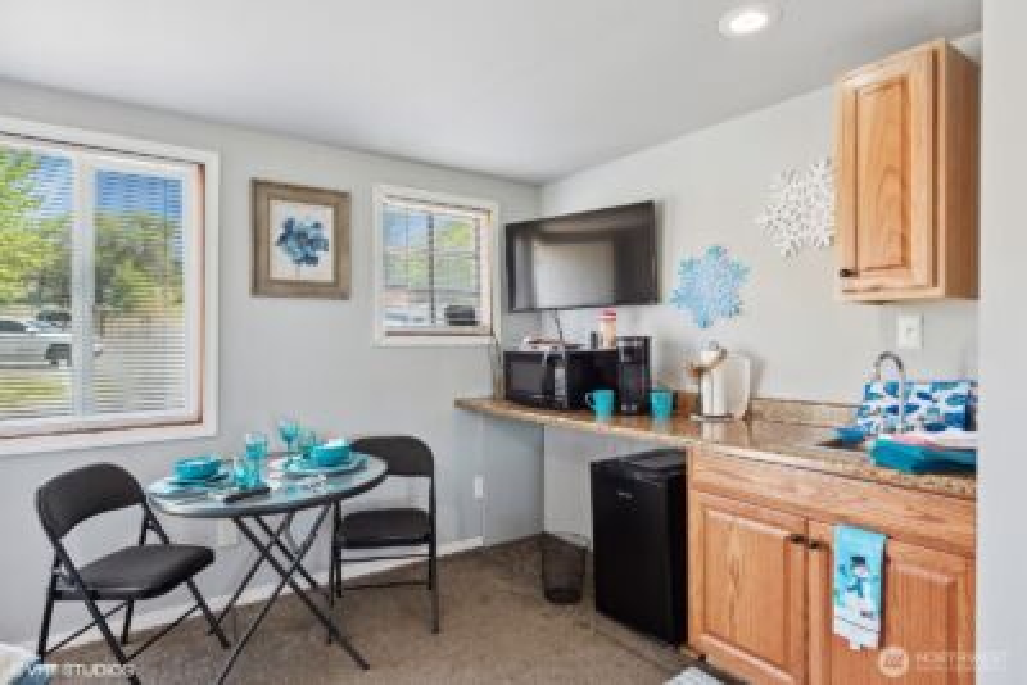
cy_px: 342
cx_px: 514
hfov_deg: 86.9
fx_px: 542
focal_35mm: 19
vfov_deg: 64.6
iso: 200
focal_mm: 19
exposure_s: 1/13
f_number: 8
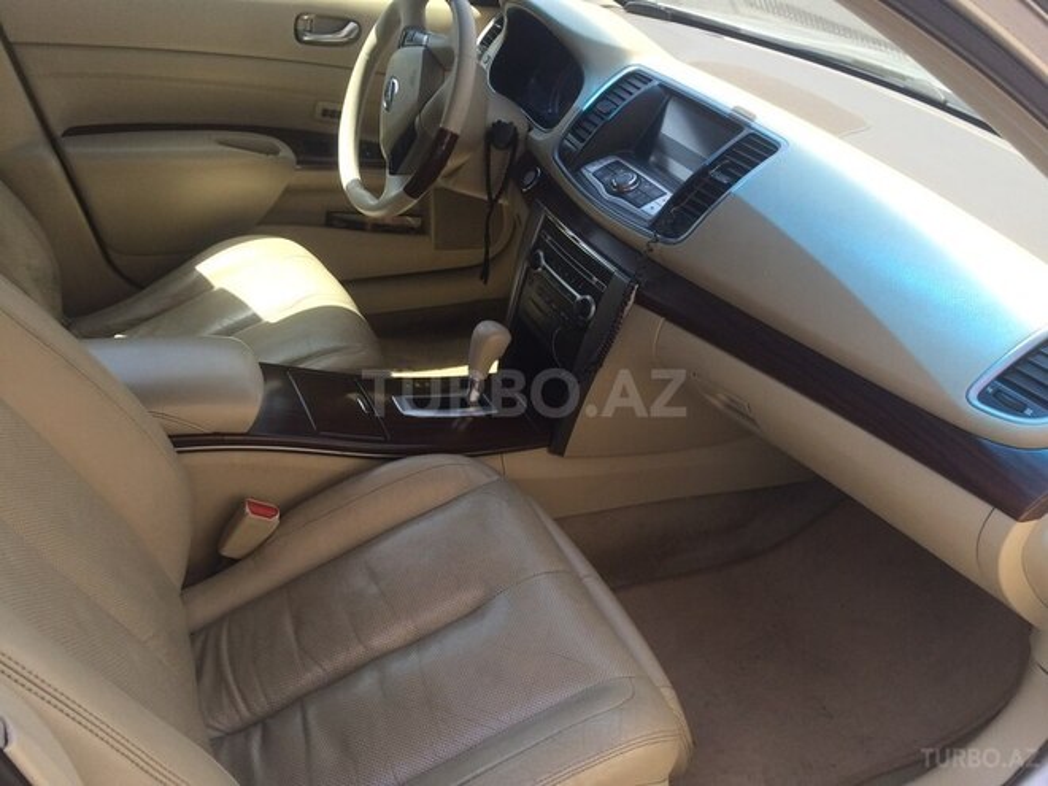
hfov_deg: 61.7
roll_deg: -8.0
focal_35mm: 29
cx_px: 524
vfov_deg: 48.2
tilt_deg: -35.2
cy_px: 393
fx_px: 878
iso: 32
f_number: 2.2
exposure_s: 1/451
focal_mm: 4.15
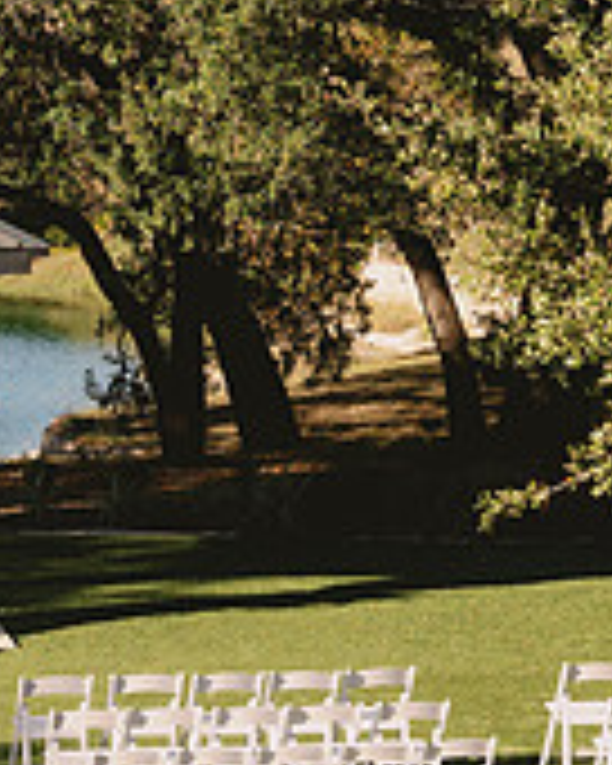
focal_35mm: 224
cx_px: -153
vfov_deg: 8.6
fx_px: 5072
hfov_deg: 6.8
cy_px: 562
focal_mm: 70
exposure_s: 1/400
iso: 100
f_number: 5
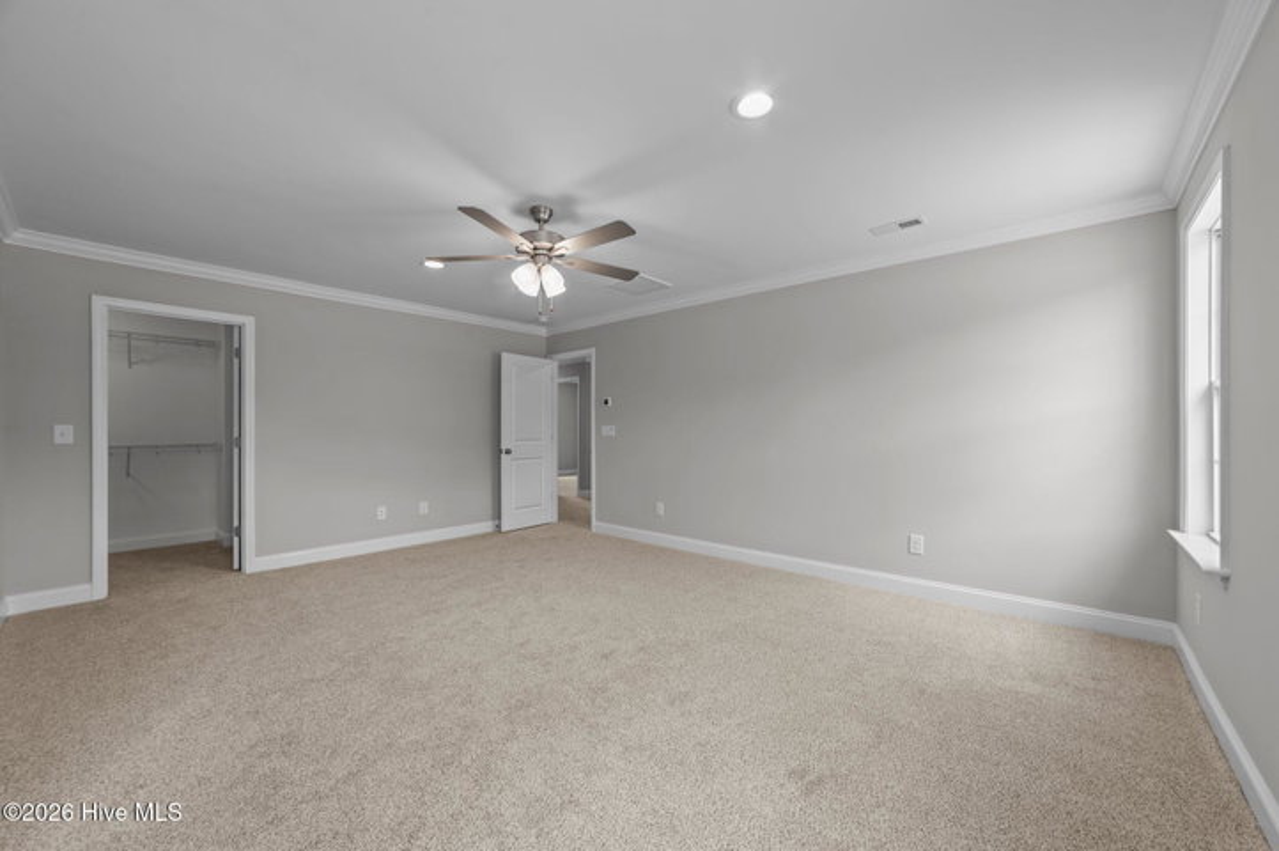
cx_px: 640
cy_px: 426
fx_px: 497
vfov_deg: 81.1
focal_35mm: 14
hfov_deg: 104.3
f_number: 8
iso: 250
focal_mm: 14
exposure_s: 1/6
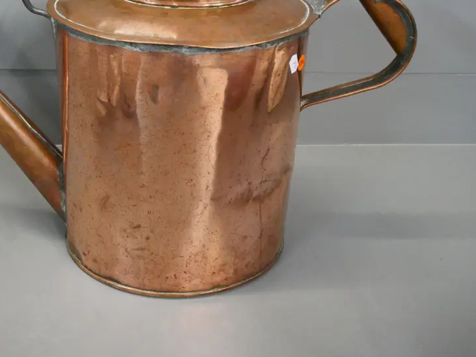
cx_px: 155
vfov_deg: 30.0
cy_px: 113
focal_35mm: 48
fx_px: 660
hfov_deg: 39.1
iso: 3200
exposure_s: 1/60
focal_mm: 17
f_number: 5.6
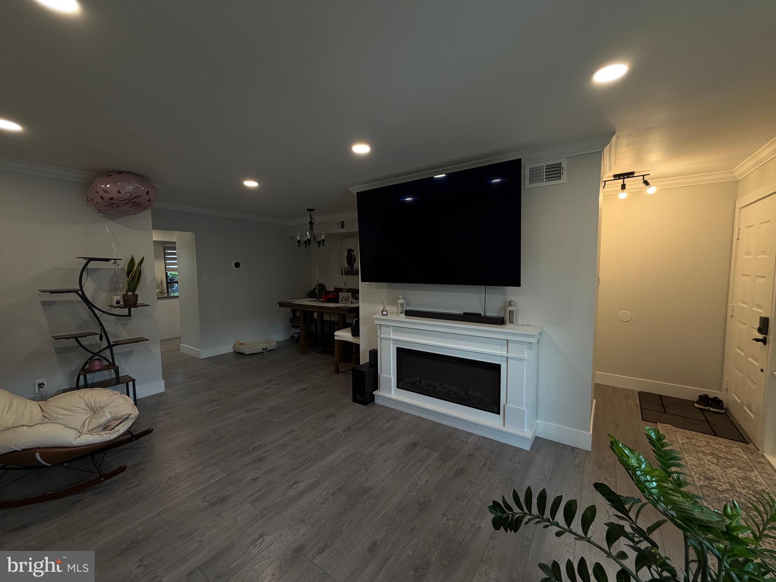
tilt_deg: -5.6
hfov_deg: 102.1
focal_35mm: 14
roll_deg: +0.6
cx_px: 388
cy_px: 291
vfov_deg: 85.7
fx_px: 314
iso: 160
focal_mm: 2.22
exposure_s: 1/120
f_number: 2.2
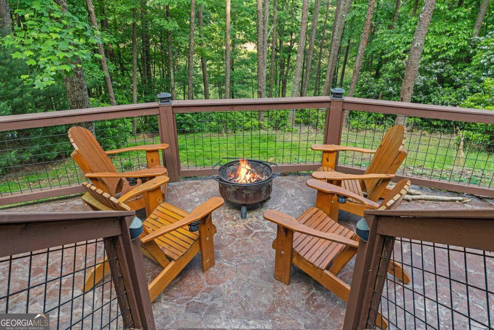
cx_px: 247
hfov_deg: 69.4
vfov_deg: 49.6
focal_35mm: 26
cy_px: 165
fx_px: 357
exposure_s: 1/60
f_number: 8
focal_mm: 26
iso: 640
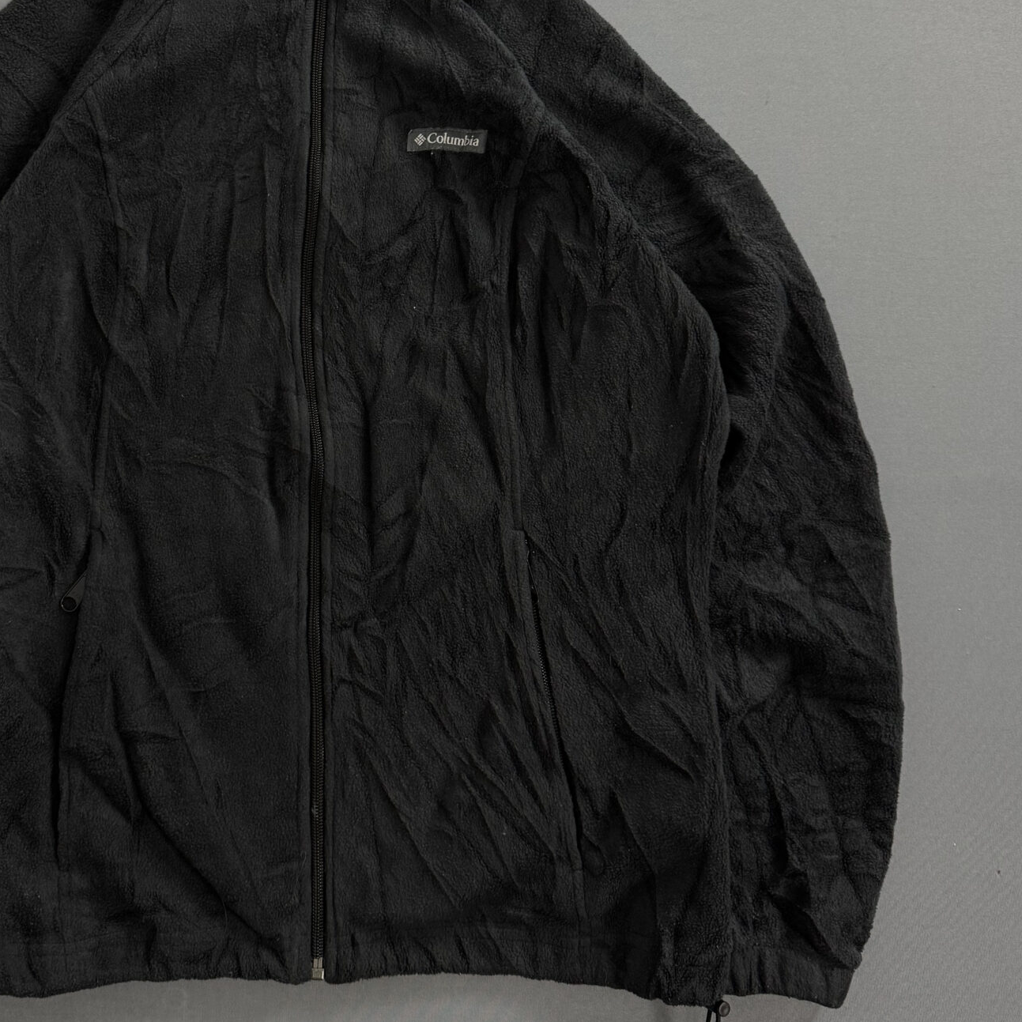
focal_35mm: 42
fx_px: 1403
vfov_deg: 39.6
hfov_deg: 39.5
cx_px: 324
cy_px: 344
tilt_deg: -81.5
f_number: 1.78
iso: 125
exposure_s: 1/60
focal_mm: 6.76
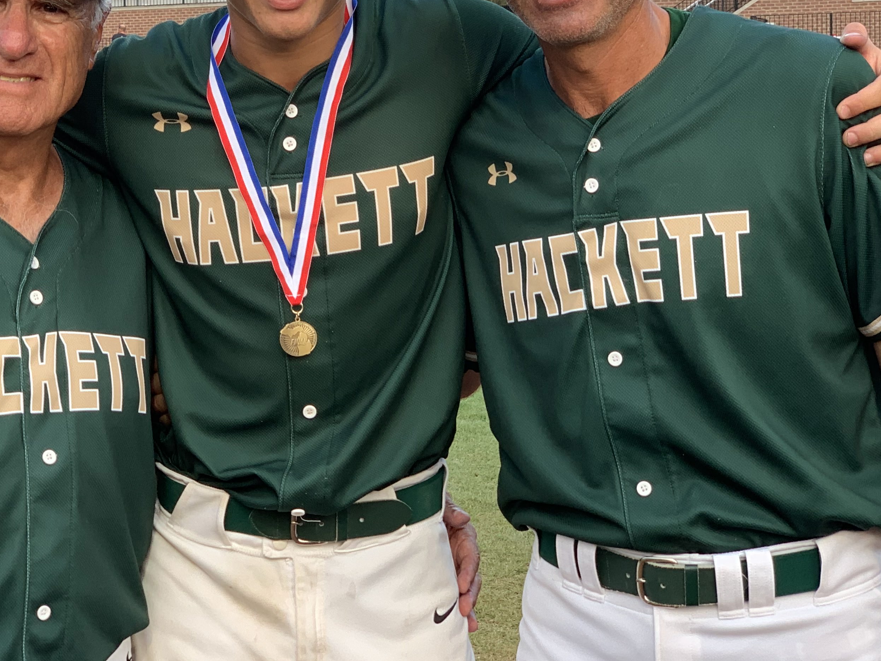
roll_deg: +0.3
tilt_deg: +0.6
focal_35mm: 84
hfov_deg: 23.2
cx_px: 288
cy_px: 148
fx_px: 2138
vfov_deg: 17.4
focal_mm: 6
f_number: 2.4
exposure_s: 1/122
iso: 64
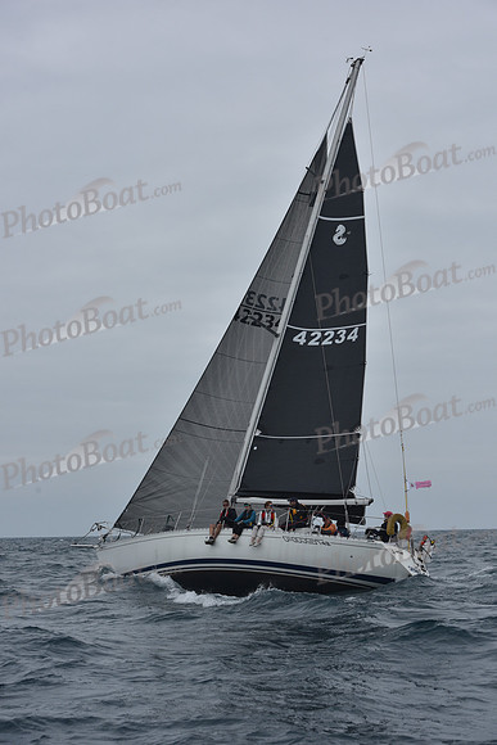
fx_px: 1449
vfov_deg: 28.8
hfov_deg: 19.5
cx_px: 248
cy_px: 372
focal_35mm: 70
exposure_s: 1/800
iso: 250
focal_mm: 70
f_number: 8
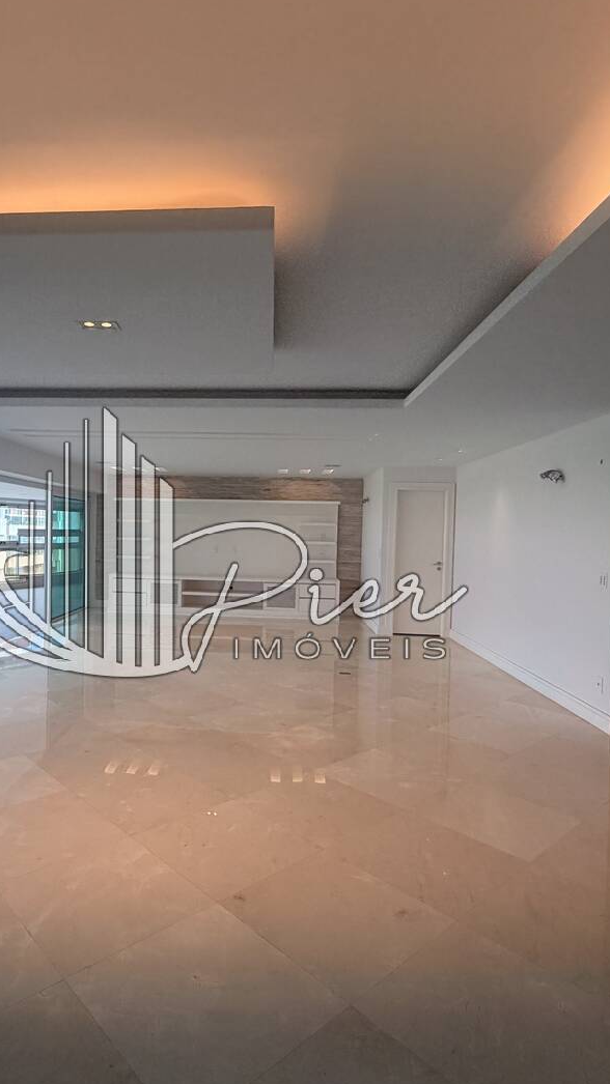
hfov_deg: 53.0
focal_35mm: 21
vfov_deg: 83.9
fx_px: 604
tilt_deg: -1.2
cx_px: 226
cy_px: 546
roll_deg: -1.0
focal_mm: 2.22
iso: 40
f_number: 2.2
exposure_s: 1/200
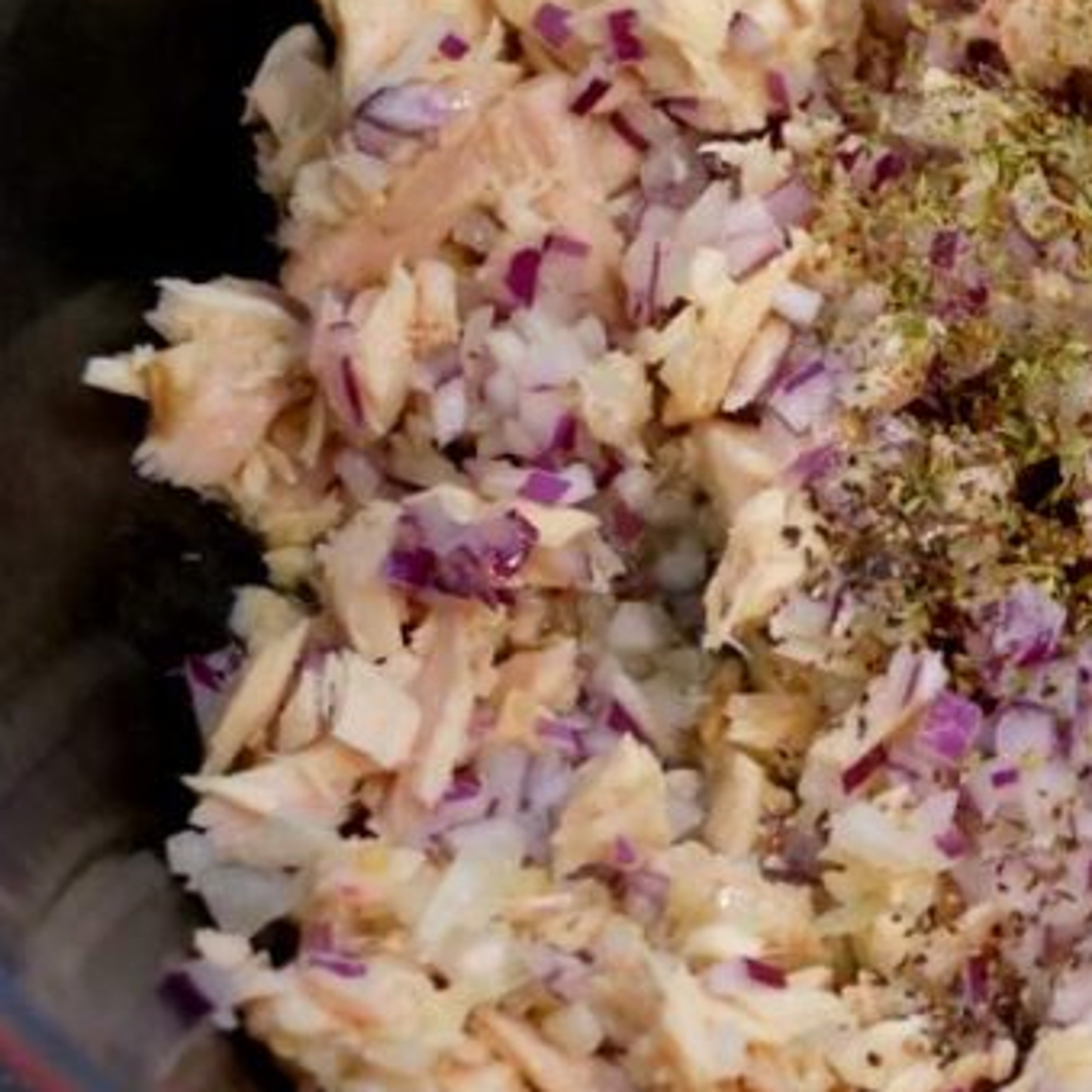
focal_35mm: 96
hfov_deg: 16.9
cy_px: 396
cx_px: 1469
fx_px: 3426
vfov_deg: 18.1
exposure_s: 1/40
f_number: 3.2
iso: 3200
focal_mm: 18
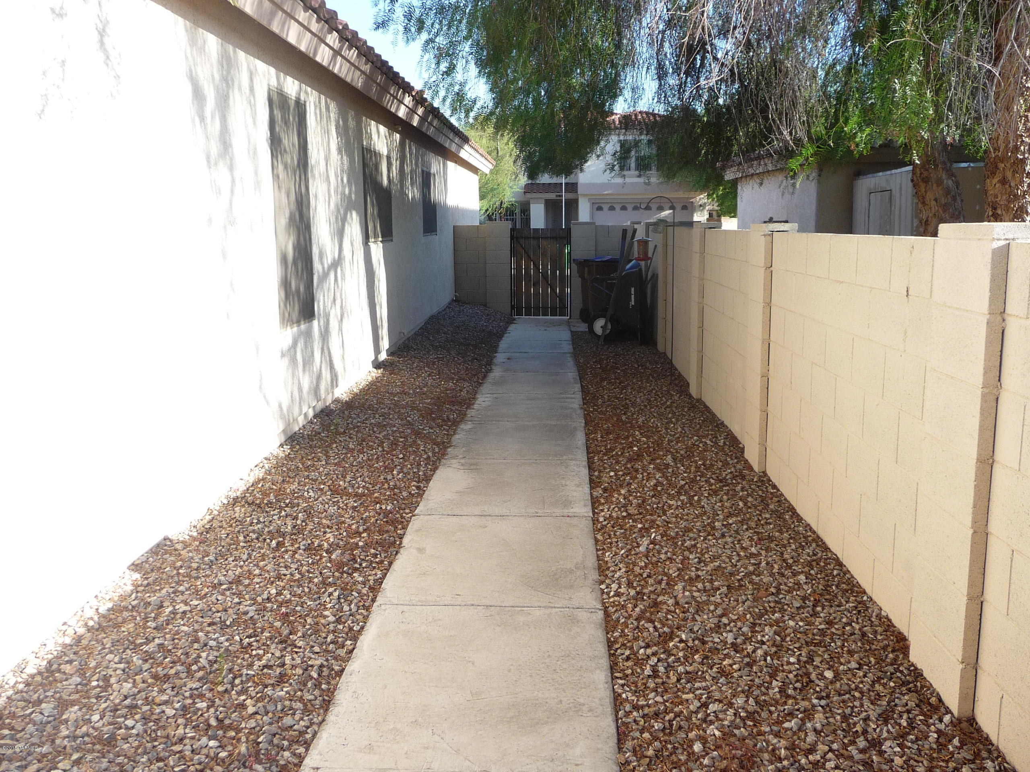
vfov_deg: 45.4
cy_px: 386
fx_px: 922
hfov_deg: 58.4
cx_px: 515
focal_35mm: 31
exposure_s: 1/250
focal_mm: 4.7
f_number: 3.3
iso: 100
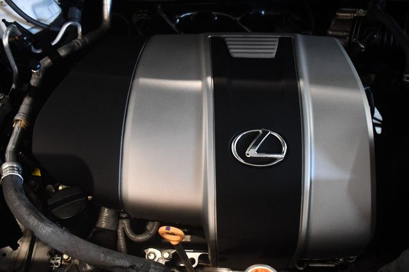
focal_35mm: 33
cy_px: 136
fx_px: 375
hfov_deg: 57.2
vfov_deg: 39.9
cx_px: 204
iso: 3200
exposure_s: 1/80
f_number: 3.5
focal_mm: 22
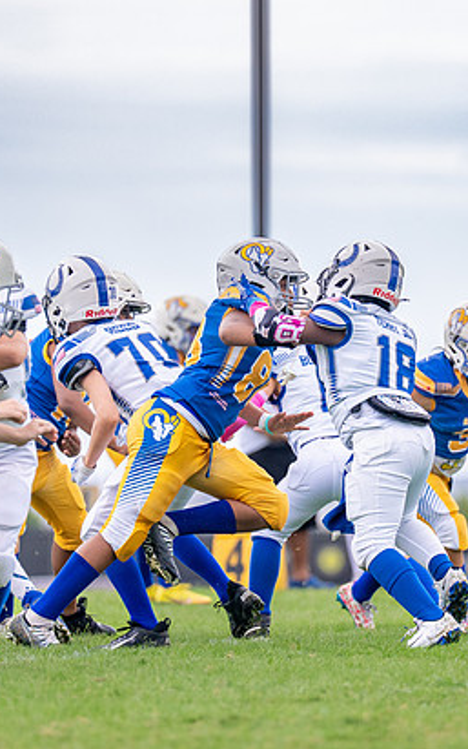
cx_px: 246
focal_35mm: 463
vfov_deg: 4.5
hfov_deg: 2.8
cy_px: 396
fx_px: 9445
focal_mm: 200
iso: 400
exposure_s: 1/1600
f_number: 2.8
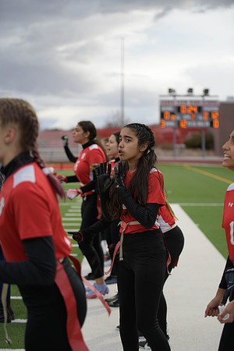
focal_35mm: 70
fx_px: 682
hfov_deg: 19.5
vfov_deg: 28.8
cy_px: 176
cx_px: 117
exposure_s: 1/200
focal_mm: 70
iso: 250
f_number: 2.8
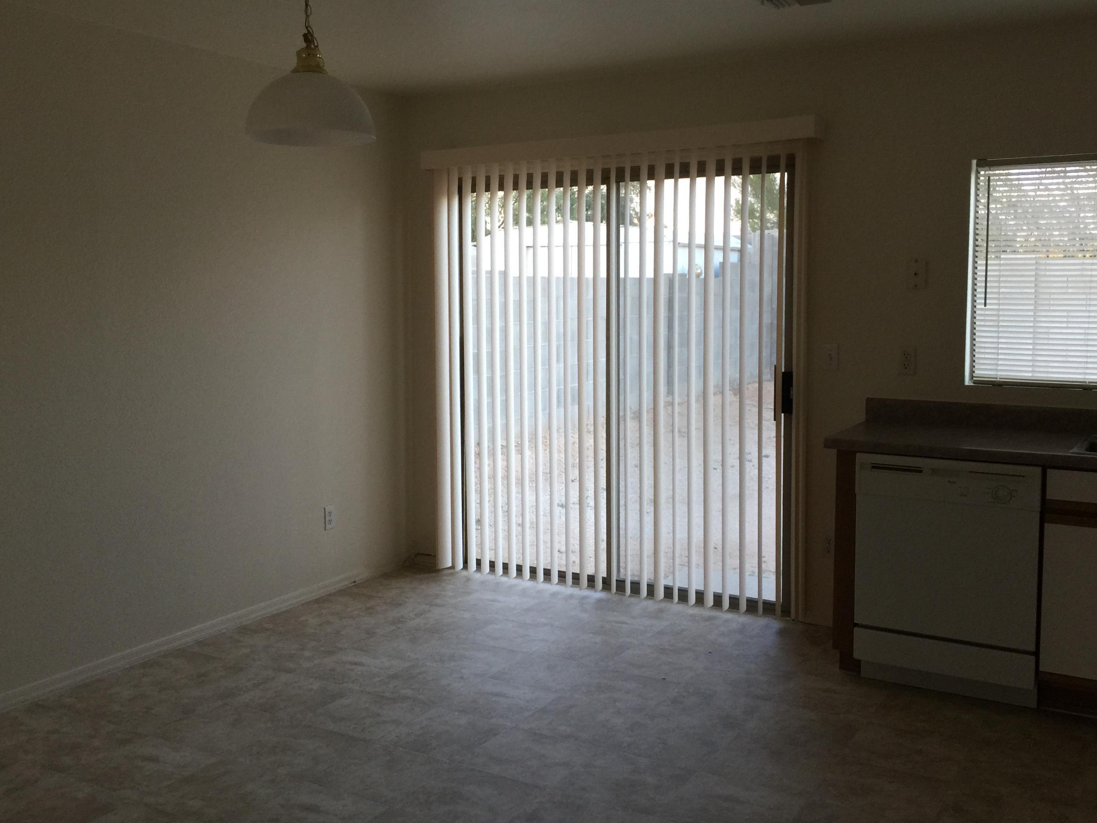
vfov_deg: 41.8
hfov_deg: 53.9
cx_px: 525
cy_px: 379
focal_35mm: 34
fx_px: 1077
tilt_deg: -4.1
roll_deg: -0.9
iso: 40
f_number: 2.2
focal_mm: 4.15
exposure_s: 1/15
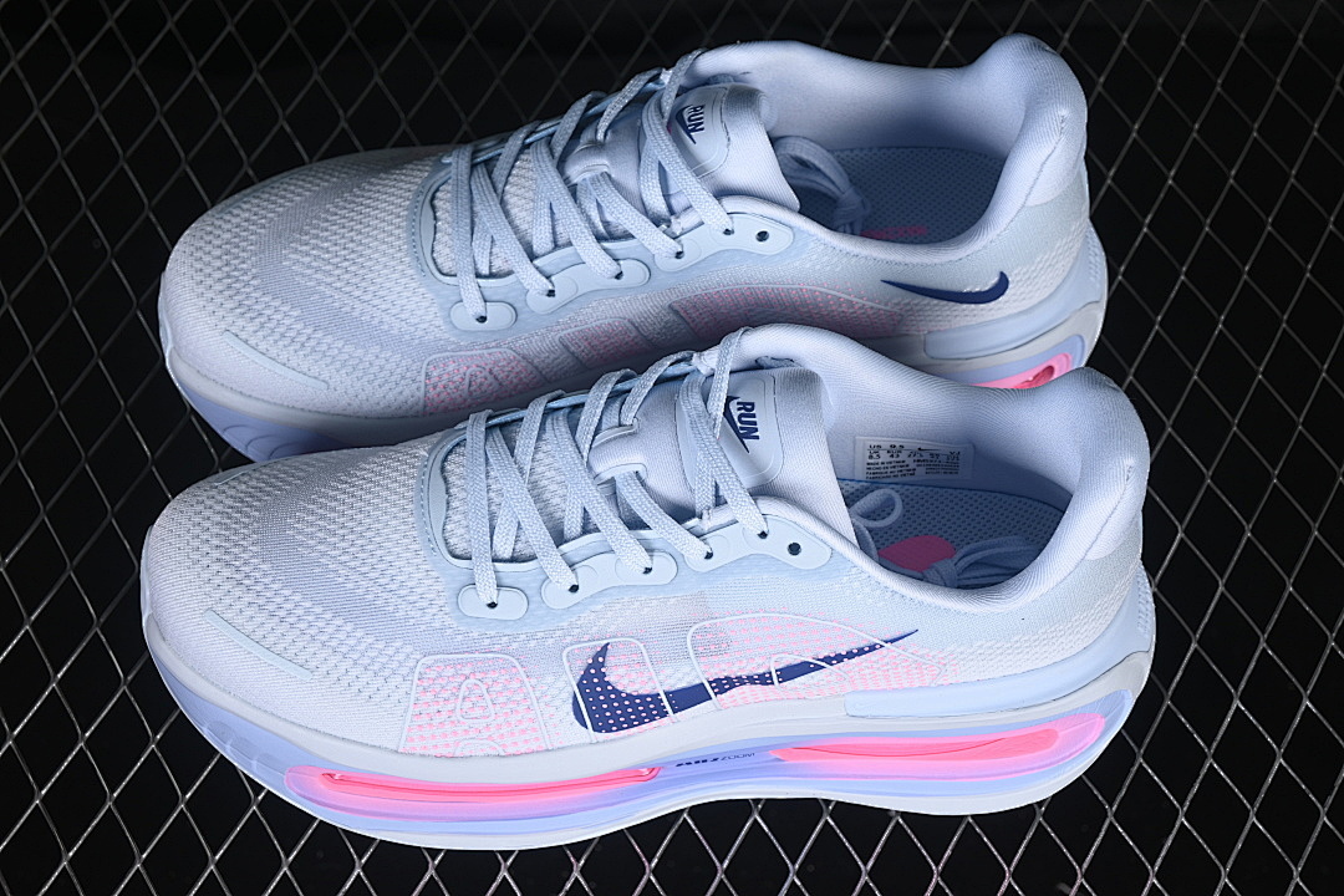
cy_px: 448
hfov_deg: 27.0
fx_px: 2800
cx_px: 672
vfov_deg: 18.2
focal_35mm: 75
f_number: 7.1
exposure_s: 1/80
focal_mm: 50
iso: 160
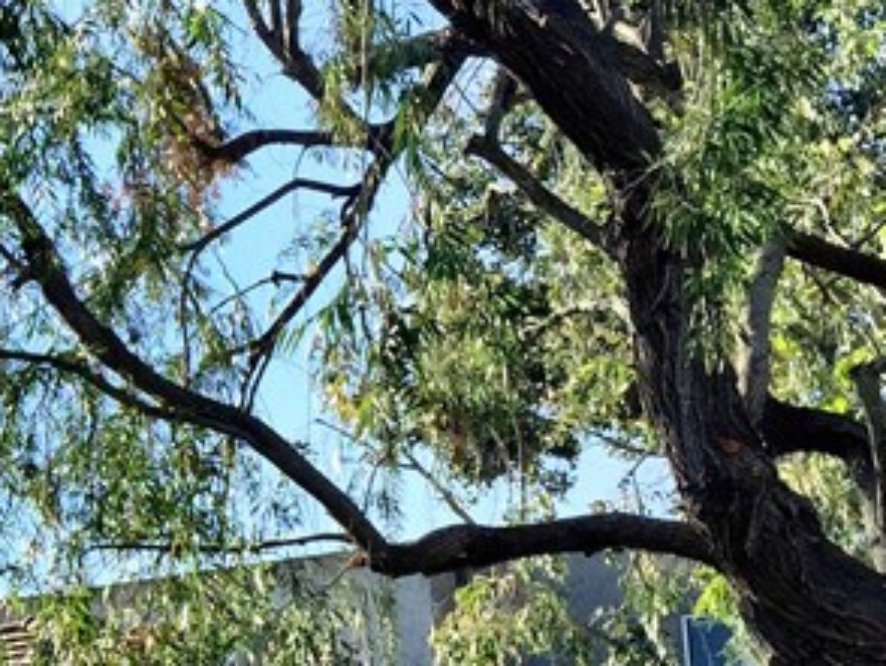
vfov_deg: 14.6
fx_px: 2587
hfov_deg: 17.6
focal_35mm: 101
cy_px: 521
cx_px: -398
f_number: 2.2
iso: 32
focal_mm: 4.15
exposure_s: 1/1464
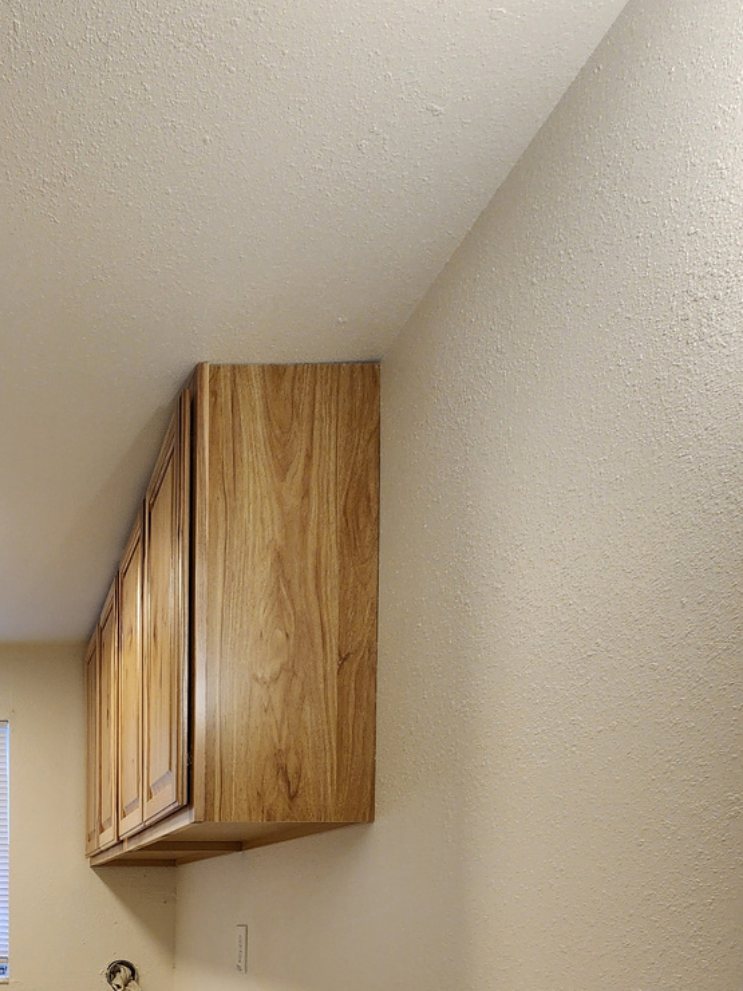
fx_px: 773
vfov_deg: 54.7
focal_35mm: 27
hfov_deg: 43.2
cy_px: 932
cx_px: -19
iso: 160
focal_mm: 2.2
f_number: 2.2
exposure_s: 1/60
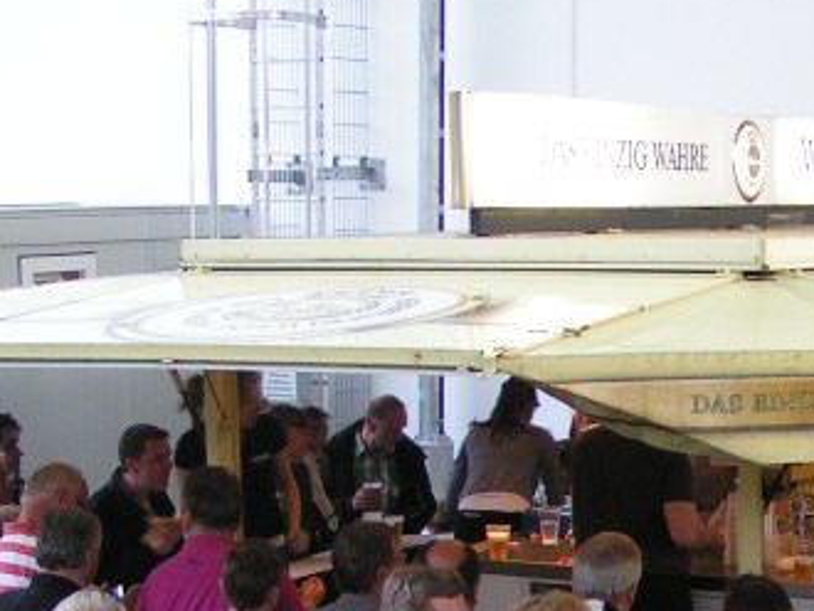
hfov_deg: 20.9
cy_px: 643
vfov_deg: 15.7
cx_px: 710
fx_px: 2165
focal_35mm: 92
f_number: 2.8
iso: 100
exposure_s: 1/40
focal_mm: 5.8
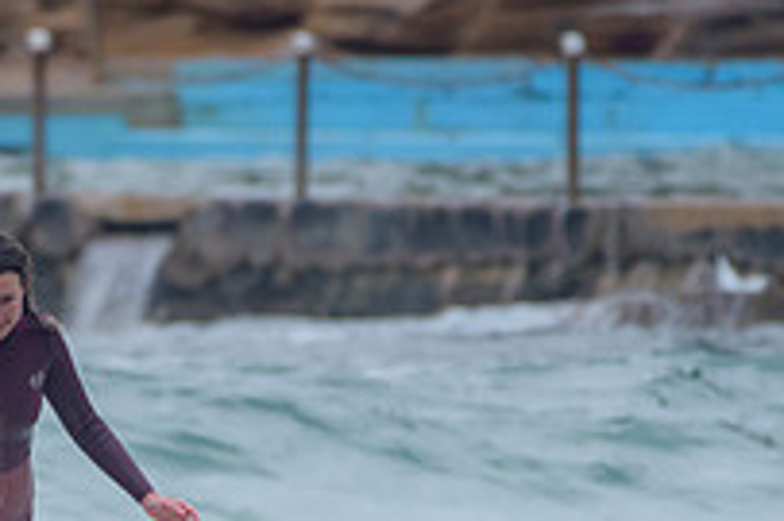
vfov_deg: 0.8
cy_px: 721
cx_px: 20
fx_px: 38188
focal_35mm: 1755
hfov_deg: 1.2
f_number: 5.6
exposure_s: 1/1250
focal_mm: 500
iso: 560
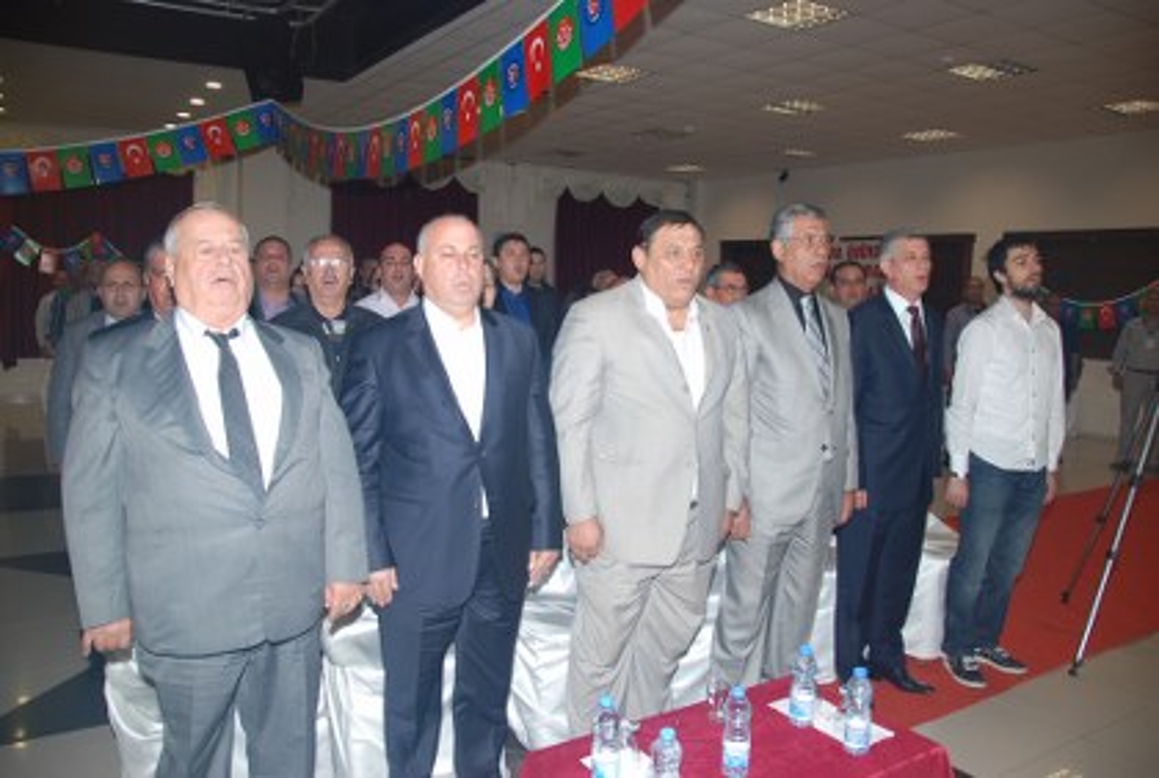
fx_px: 871
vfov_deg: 48.1
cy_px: 389
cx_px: 580
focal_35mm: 27
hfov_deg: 67.3
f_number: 4
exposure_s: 1/60
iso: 200
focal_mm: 18
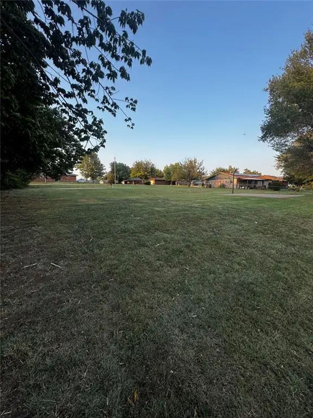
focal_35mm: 14
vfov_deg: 102.1
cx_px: 156
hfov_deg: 85.7
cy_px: 209
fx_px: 169
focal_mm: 2.22
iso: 40
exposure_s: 1/371
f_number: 2.2
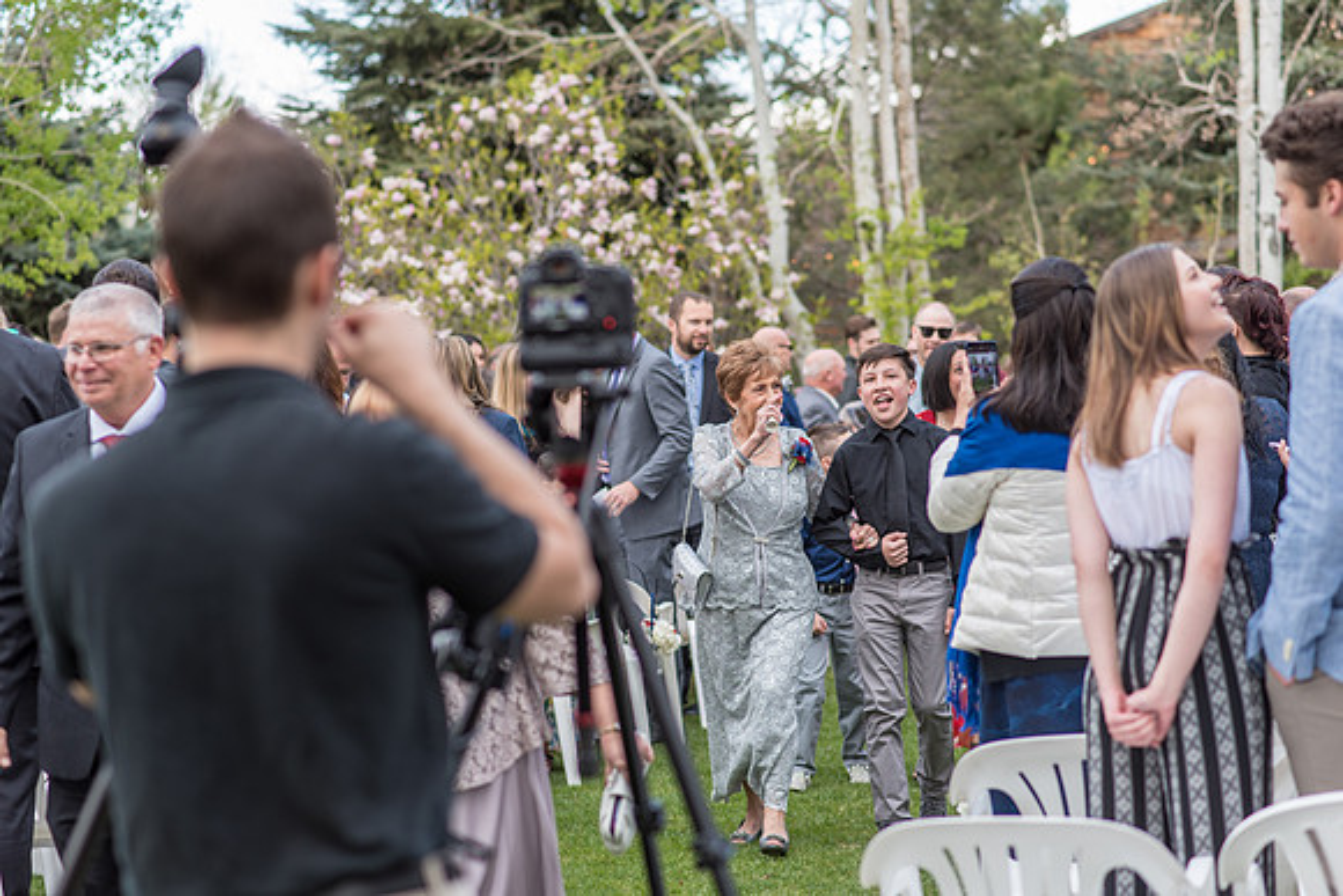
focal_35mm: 85
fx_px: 3172
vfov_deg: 16.1
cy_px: 448
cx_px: 672
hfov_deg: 23.9
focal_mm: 85
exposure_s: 1/250
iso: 100
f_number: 2.8
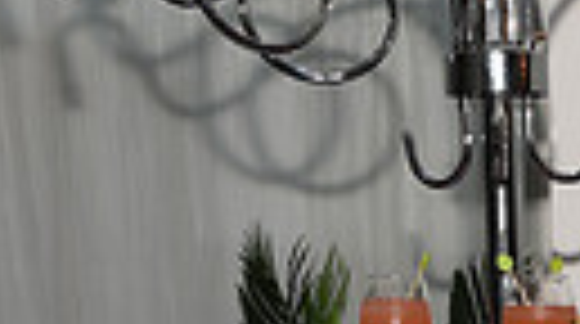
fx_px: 2318
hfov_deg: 13.5
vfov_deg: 7.5
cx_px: 845
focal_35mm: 151
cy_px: 772
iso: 100
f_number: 4
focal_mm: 32
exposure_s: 1/60
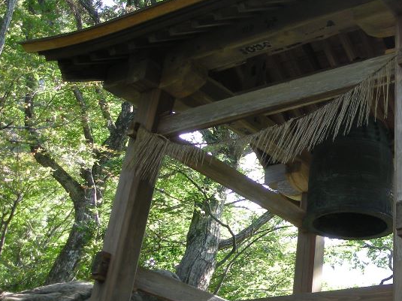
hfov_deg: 27.7
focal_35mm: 67
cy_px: 164
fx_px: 778
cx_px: 374
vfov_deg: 21.9
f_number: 2.8
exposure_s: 1/59.7
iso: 54
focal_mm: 5.7
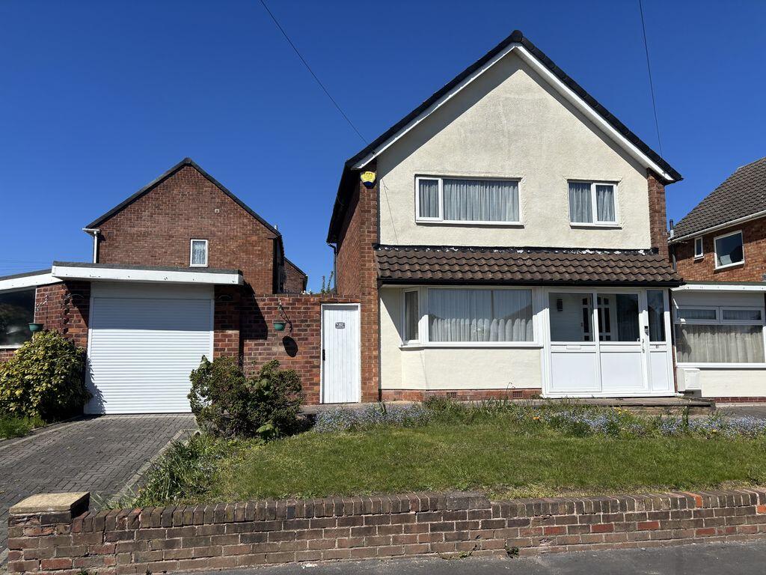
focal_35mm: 26
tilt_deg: +6.3
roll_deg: +0.2
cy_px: 288
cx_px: 383
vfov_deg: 53.1
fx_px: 575
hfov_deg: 67.3
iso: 50
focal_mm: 5.96
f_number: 1.6
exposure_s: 1/5618
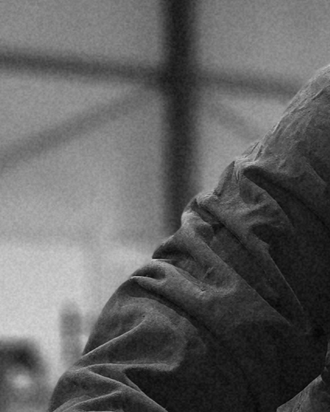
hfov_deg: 12.2
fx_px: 1330
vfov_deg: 17.5
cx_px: 707
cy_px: 305
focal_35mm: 109
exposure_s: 1/33.4
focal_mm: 6.3
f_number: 1.7
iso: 640
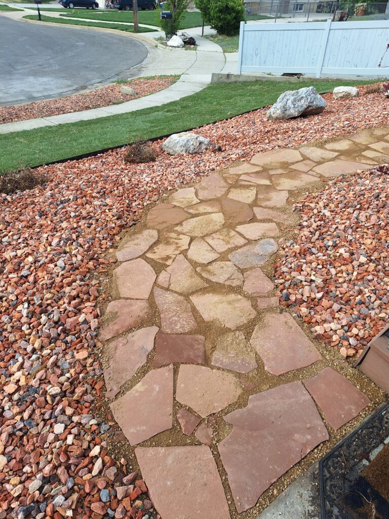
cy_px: 260
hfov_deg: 58.9
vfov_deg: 73.9
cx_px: 194
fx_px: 345
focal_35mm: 23
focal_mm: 5.54
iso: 40
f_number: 1.8
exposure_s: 1/688
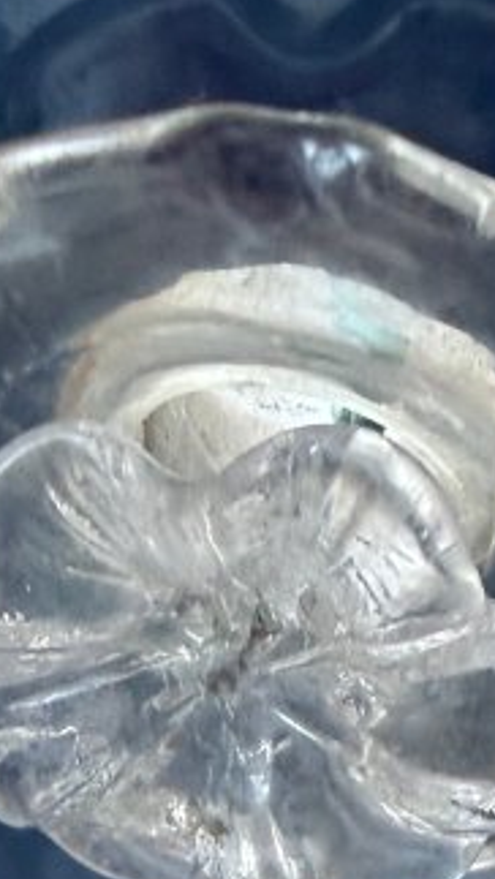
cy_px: 1154
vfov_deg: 20.1
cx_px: 318
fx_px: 2260
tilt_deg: -33.0
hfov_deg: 12.5
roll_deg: -5.2
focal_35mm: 97
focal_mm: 2.22
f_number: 2.2
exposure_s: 1/89
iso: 320
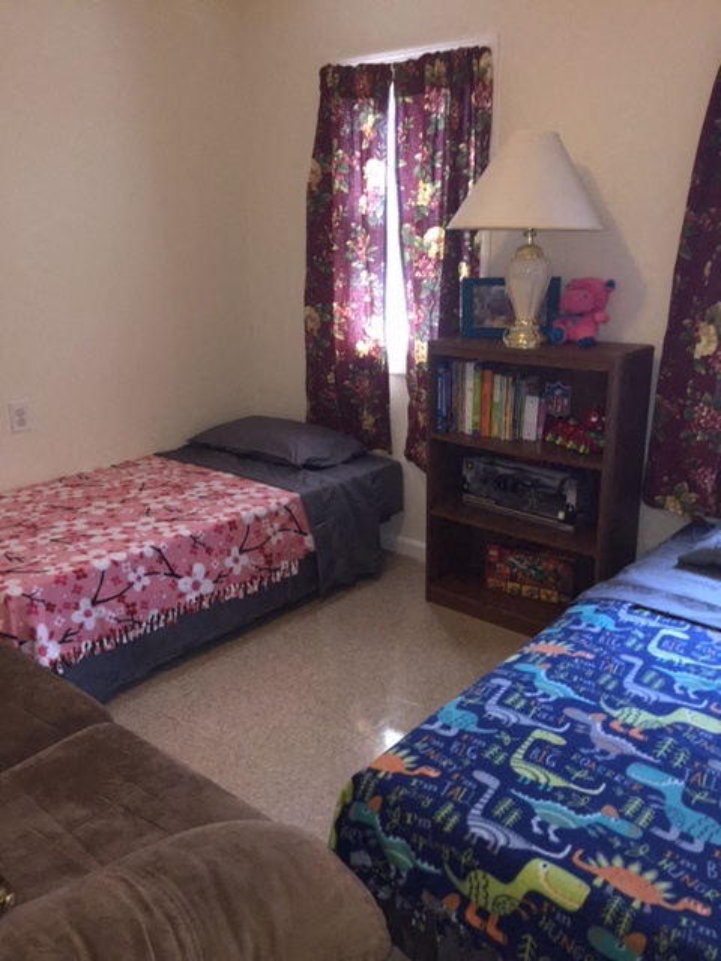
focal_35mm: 29
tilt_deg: -17.0
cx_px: 360
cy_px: 480
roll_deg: -0.1
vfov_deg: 61.7
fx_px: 805
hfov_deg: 48.2
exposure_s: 1/24
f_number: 2.2
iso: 100
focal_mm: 4.15
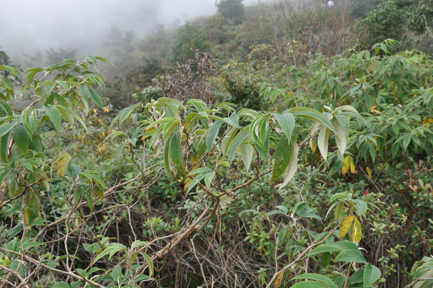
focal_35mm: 42
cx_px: 216
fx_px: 505
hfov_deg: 46.5
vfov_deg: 31.8
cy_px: 144
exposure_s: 1/100
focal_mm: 28
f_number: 10
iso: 200
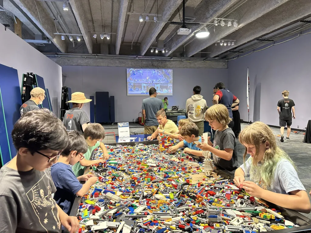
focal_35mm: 24
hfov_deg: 71.6
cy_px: 116
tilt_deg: -3.7
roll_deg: +0.7
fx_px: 216
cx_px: 156
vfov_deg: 56.8
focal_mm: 6.86
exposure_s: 1/60
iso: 500
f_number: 1.78
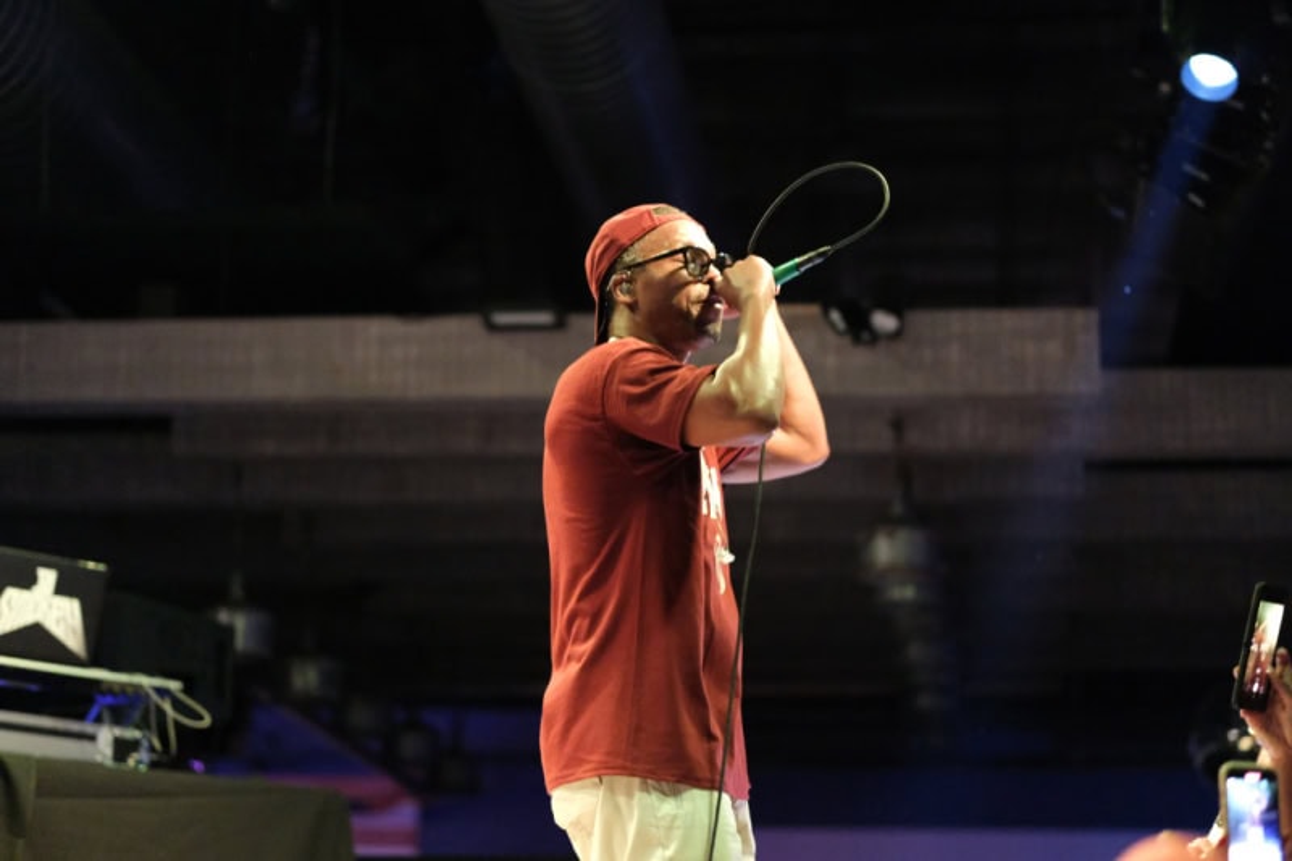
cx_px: 646
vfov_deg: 16.3
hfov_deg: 24.2
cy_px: 430
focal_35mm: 84
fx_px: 3014
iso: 8000
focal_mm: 56
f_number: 1.4
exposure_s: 1/150
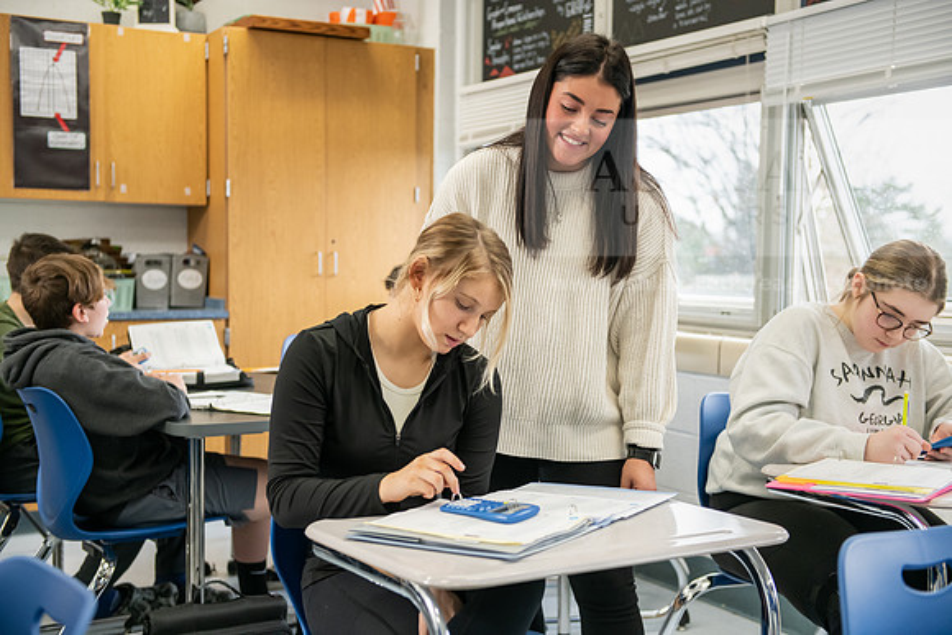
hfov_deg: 39.6
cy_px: 318
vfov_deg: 27.0
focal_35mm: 50
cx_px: 476
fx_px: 1322
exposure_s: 1/200
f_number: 3.2
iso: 1600
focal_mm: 50
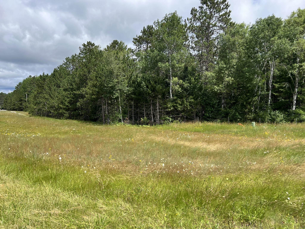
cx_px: 152
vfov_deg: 53.1
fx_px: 229
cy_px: 114
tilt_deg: -2.6
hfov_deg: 67.3
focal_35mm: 26
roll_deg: -2.3
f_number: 1.5
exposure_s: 1/2762
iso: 50
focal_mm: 5.7
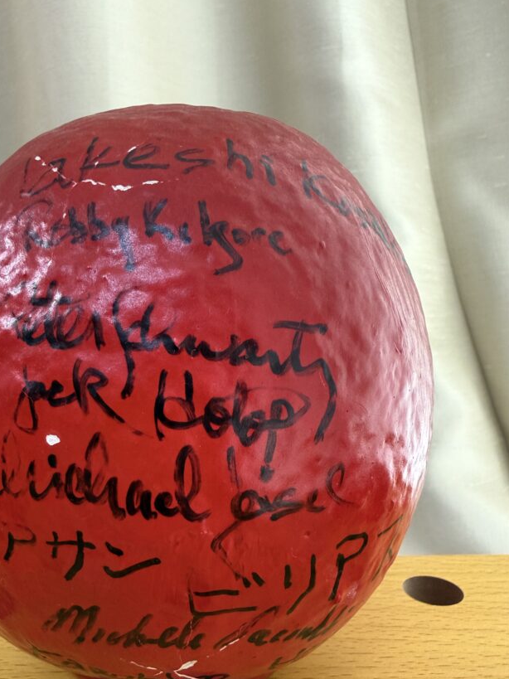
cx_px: 206
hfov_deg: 46.6
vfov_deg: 59.5
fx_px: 588
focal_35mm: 30
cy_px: 407
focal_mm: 2.22
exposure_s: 1/50
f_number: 2.2
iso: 400
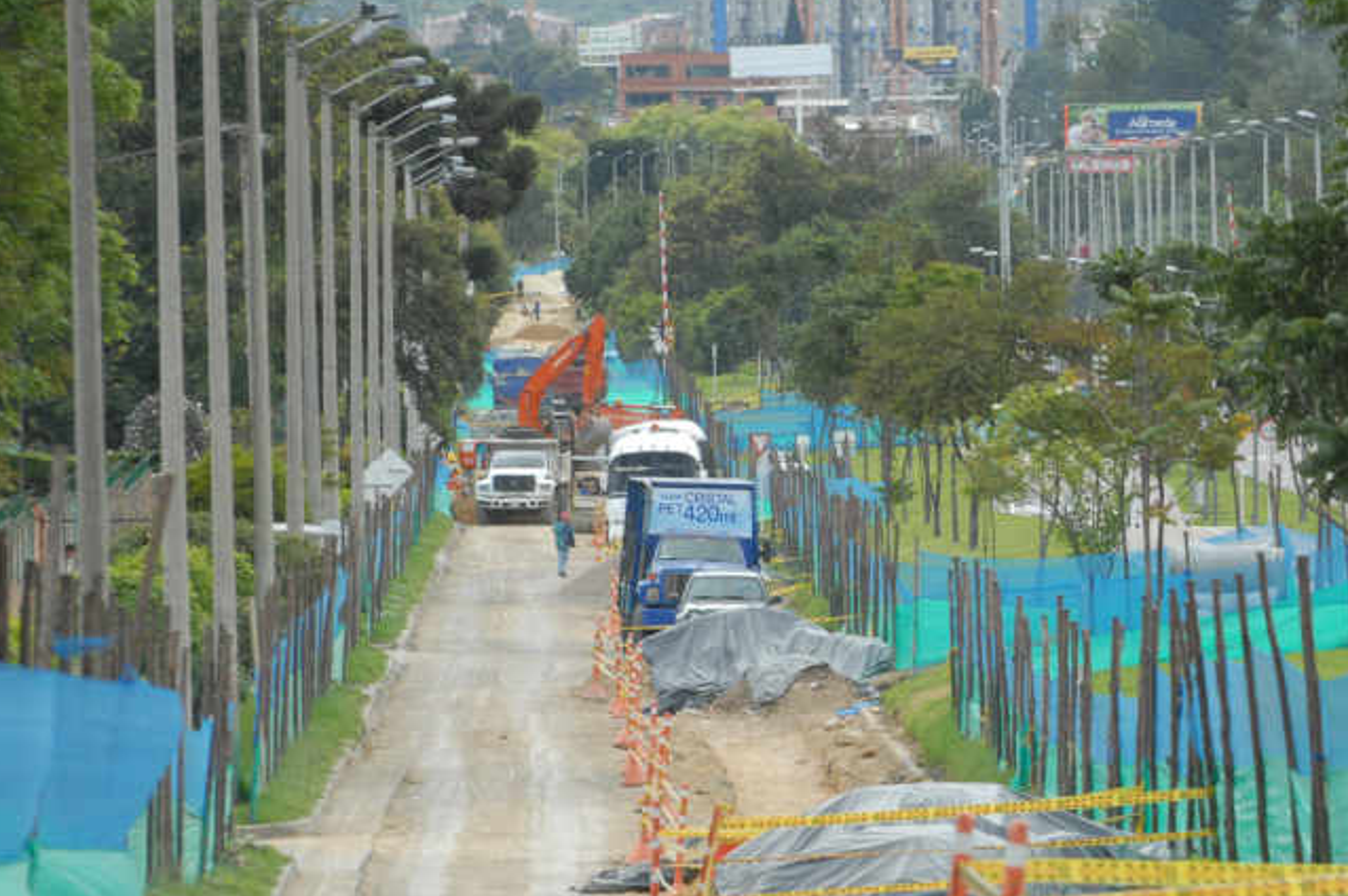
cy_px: 578
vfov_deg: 3.0
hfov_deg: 4.5
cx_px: 989
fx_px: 17319
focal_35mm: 463
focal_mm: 200
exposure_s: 1/400
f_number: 7.1
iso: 400
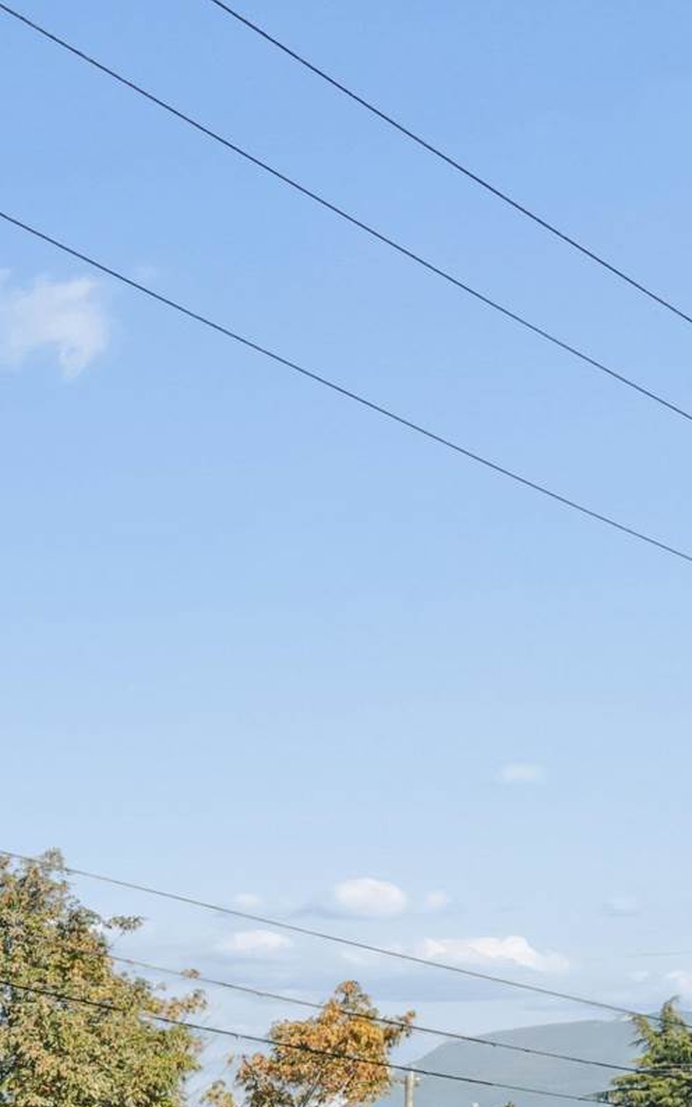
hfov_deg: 15.1
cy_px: 1226
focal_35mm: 71
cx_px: -670
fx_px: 2143
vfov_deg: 26.6
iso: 320
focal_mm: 18
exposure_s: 1/200
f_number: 7.1
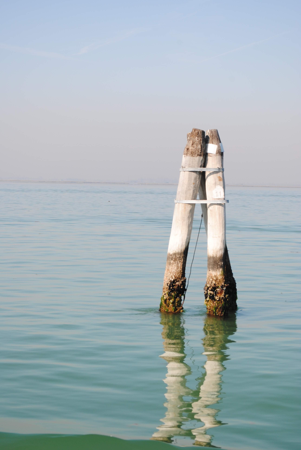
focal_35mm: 82
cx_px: 150
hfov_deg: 16.6
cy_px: 225
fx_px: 1032
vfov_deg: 24.6
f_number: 8
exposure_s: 1/250
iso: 100
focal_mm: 55
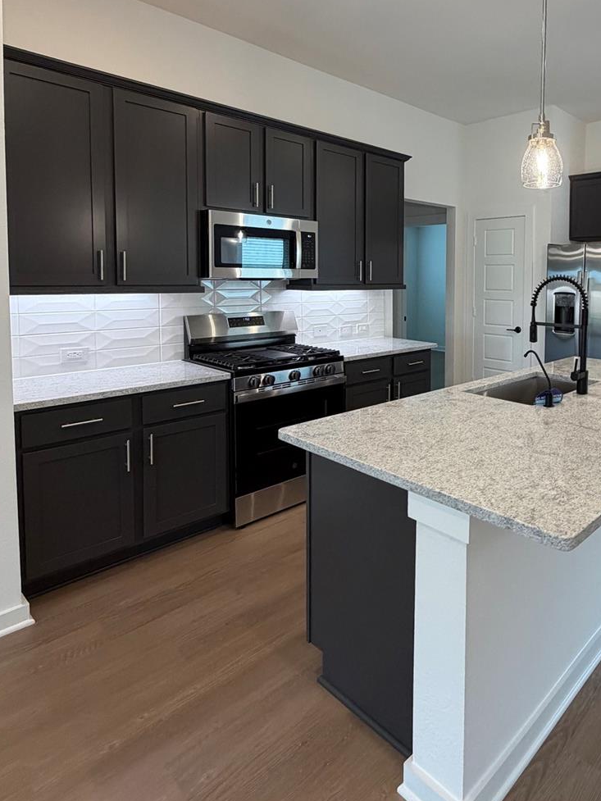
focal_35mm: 22
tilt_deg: -3.3
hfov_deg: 57.4
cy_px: 307
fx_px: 509
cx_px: 465
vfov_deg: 75.2
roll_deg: -1.5
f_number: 2.2
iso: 250
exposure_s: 1/120
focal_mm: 2.22
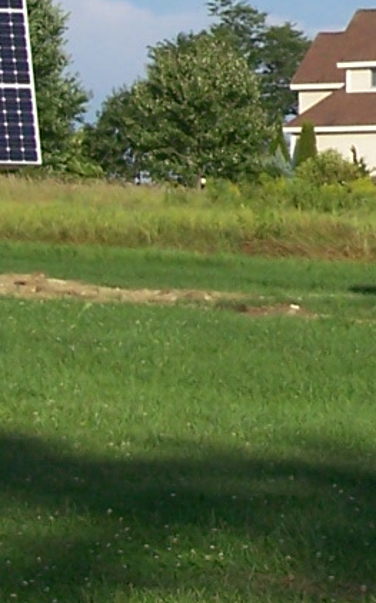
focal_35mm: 206
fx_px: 3384
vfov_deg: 10.1
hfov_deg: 6.3
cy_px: -90
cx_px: 570
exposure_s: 1/500
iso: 64
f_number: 4
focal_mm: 6.7
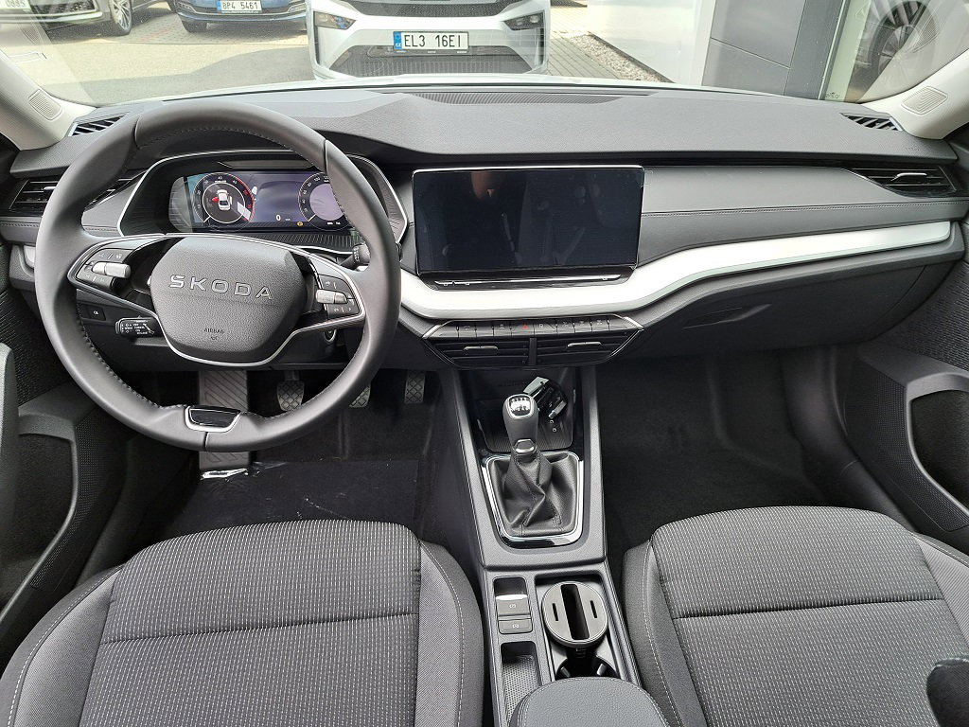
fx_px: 672
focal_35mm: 24
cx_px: 484
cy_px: 364
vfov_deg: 56.8
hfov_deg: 71.6
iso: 50
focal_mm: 5.23
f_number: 1.8
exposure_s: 1/50
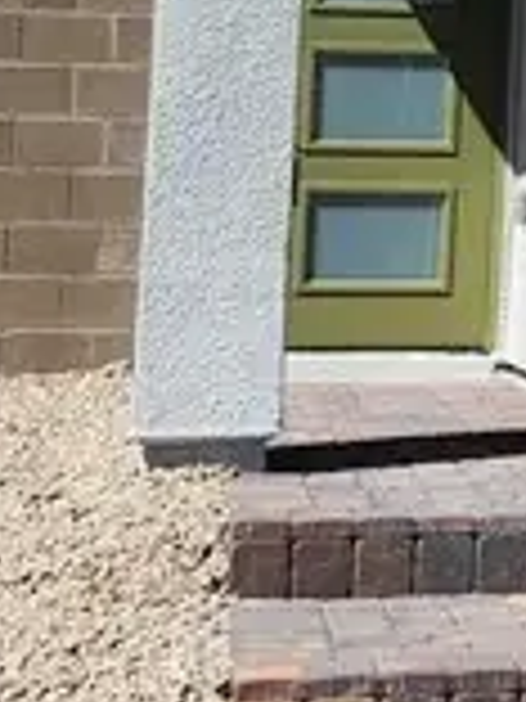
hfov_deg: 8.9
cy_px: -144
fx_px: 3059
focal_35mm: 151
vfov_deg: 12.8
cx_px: 1227
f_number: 1.8
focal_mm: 5.54
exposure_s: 1/1834
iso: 25
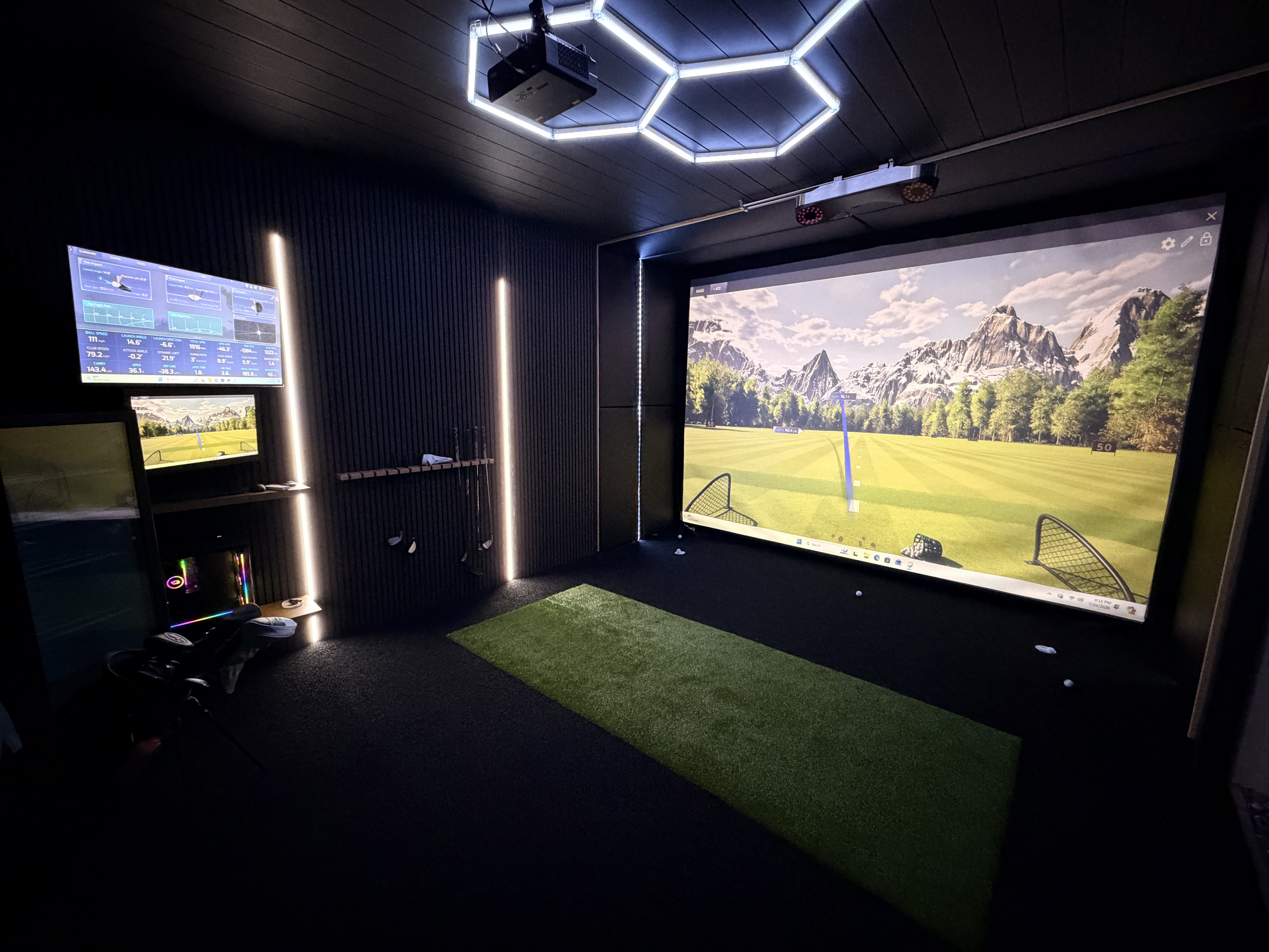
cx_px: 634
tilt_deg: -8.6
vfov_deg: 85.7
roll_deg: -0.4
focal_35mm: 14
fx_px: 513
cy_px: 476
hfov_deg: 102.1
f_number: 2.2
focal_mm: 2.22
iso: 1000
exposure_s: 1/40
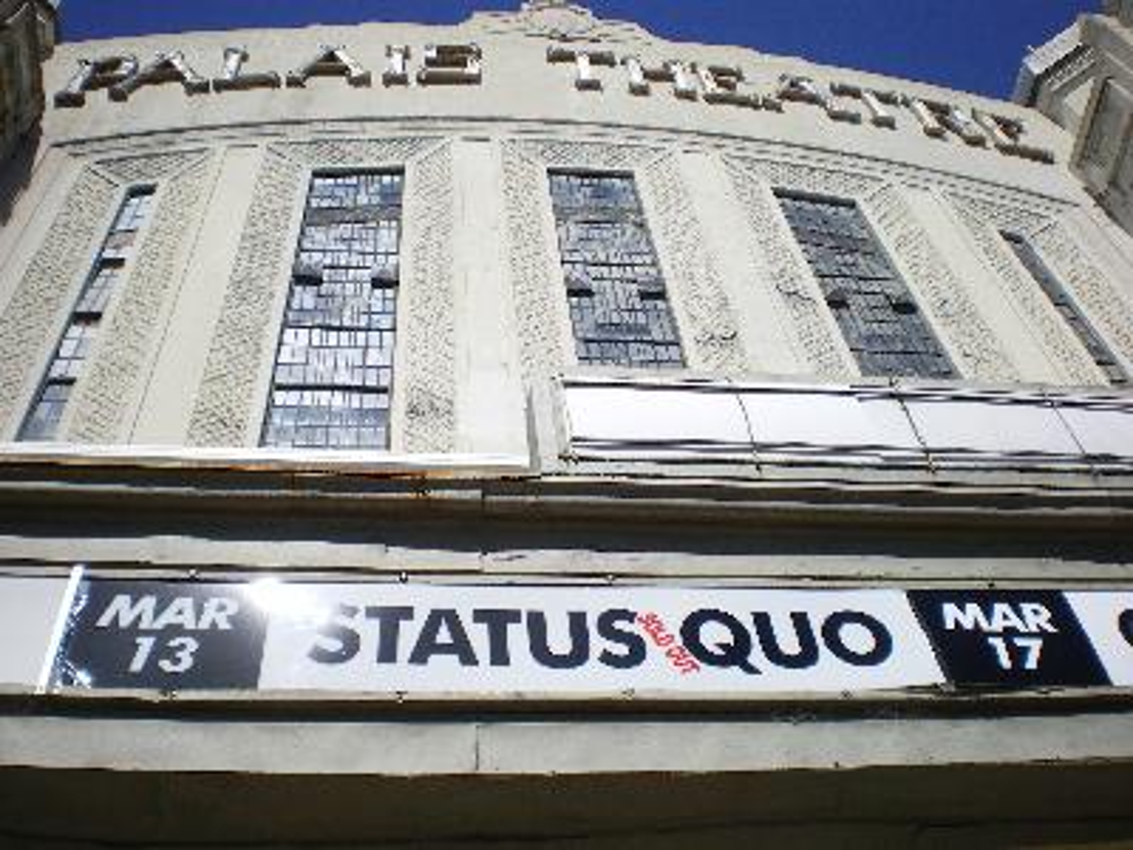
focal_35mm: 36
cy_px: 425
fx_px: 1178
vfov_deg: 39.7
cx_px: 566
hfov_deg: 51.4
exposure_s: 1/640
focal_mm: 6.3
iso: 50
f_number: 4.6
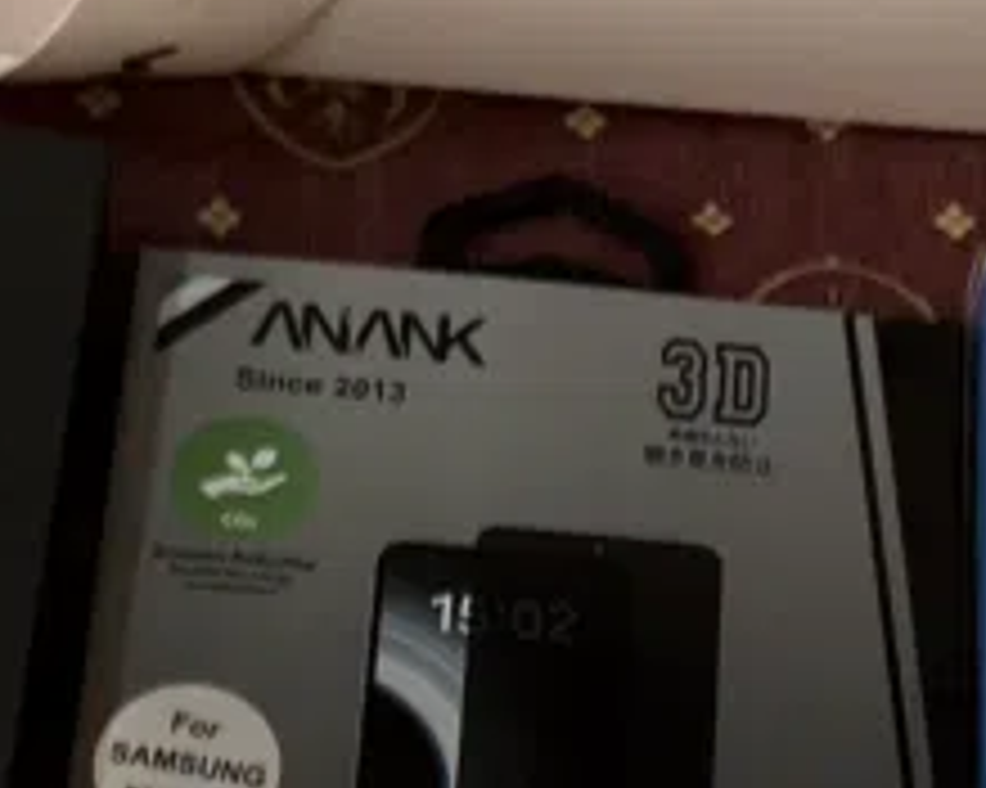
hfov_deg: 19.2
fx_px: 2917
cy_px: 793
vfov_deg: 15.1
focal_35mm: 100
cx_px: 500
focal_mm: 6.76
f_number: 1.78
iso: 800
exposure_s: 1/25
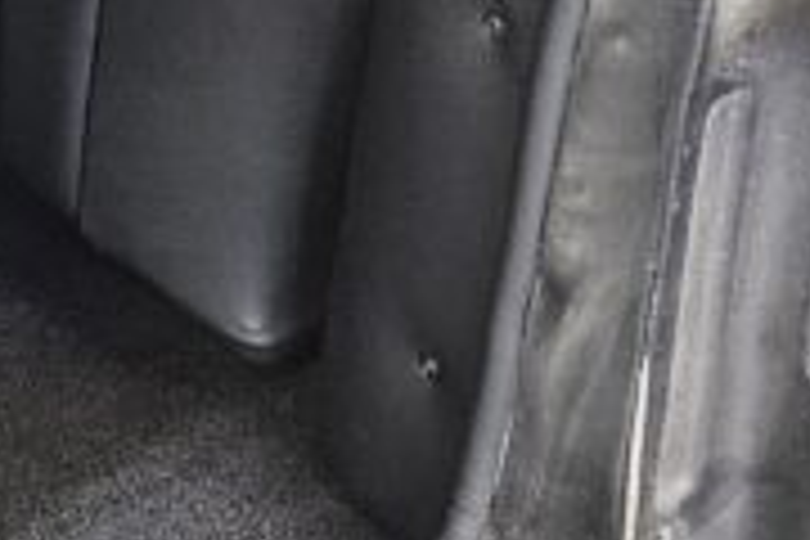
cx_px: -747
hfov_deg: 13.3
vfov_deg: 9.5
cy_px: -513
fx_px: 3060
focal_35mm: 136
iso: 640
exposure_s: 1/30
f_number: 1.8
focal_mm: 5.4
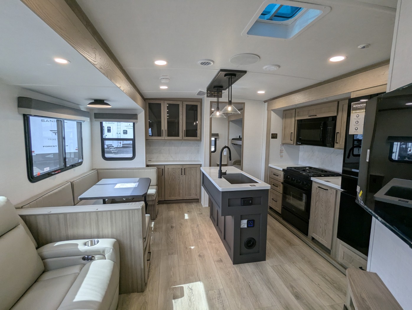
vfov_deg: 78.2
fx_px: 191
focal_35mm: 16
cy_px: 155
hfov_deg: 94.4
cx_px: 206
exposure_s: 1/166
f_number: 2.2
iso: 82
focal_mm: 2.35
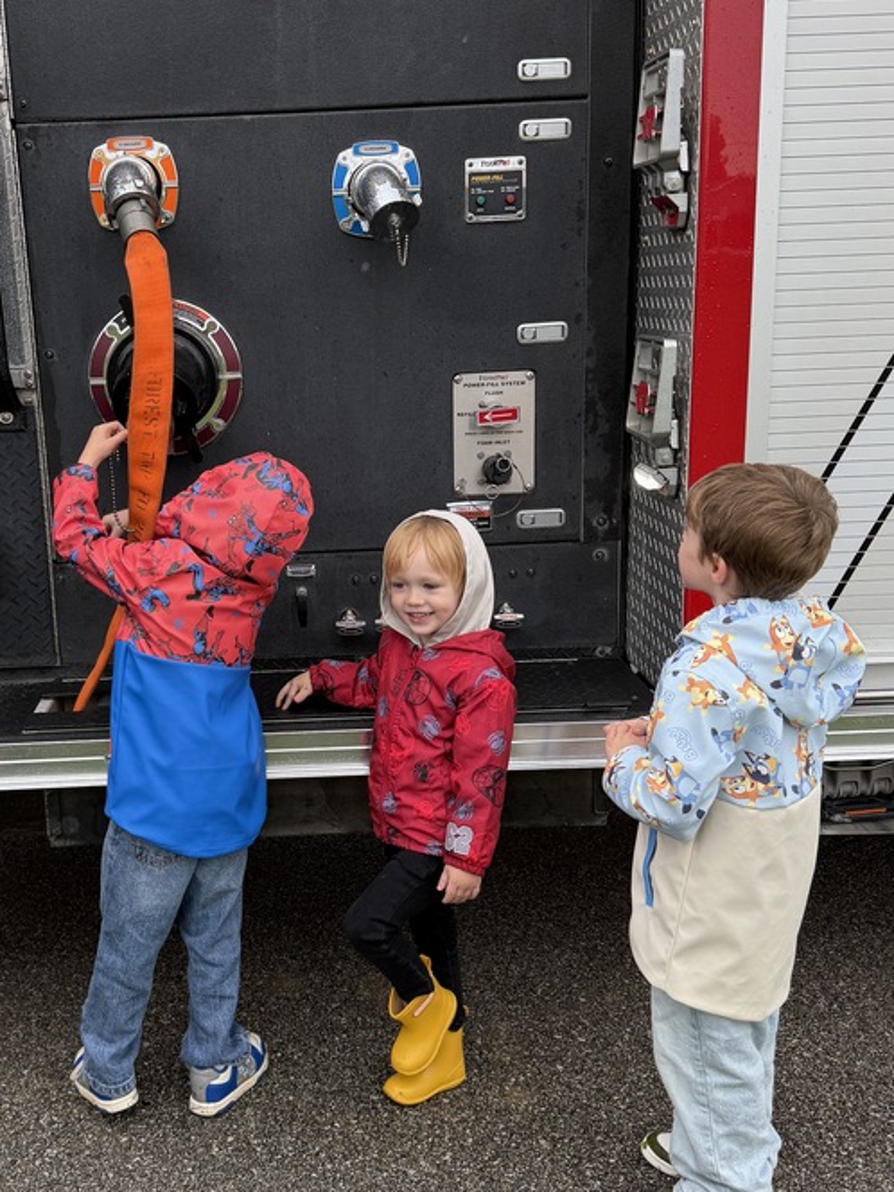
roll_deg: +1.9
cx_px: 287
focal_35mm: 37
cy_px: 576
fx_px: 1274
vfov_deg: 50.1
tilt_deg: -13.1
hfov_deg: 38.2
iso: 80
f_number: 1.78
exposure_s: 1/121
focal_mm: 6.76
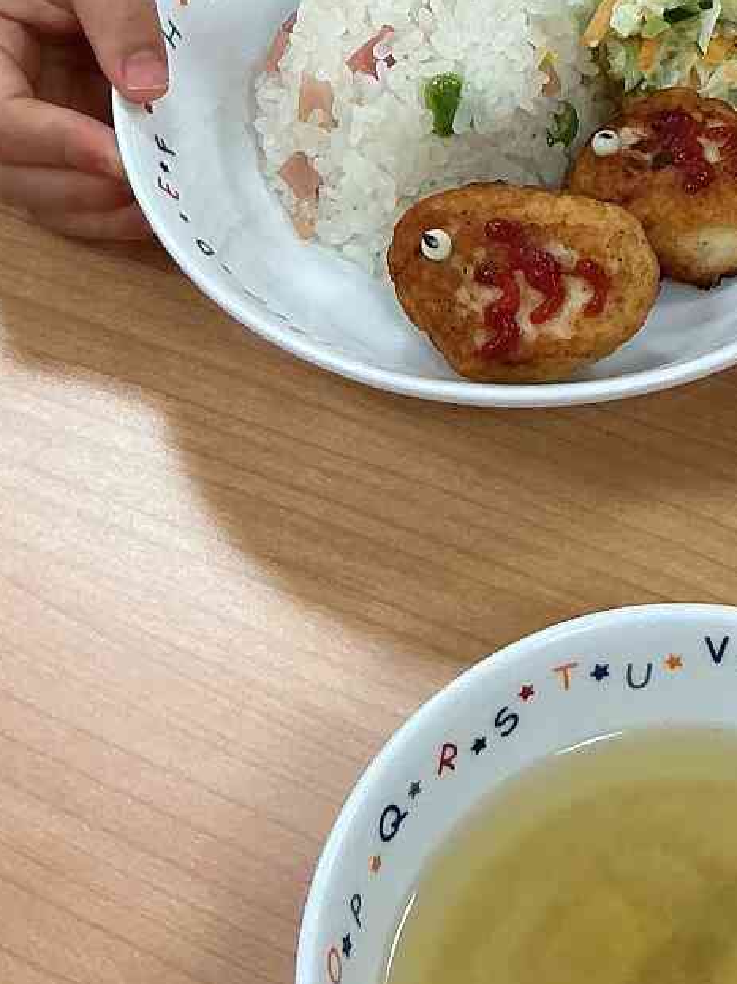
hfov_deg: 15.5
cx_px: 653
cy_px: -486
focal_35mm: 94
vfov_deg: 18.5
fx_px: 2670
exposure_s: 1/100
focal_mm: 3
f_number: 1.8
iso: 25
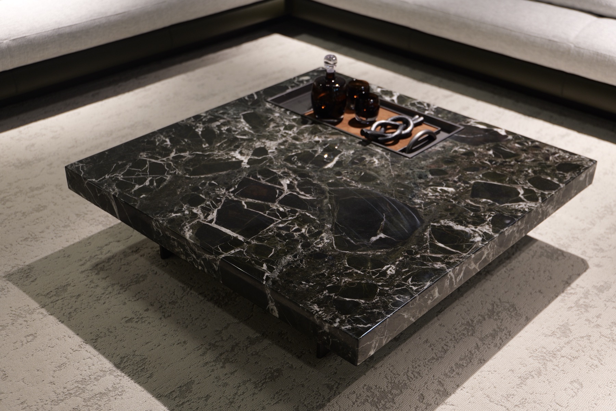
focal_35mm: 46
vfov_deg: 29.2
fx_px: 787
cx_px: 308
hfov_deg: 42.7
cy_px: 206
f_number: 2.8
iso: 500
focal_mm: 46
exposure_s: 1/50
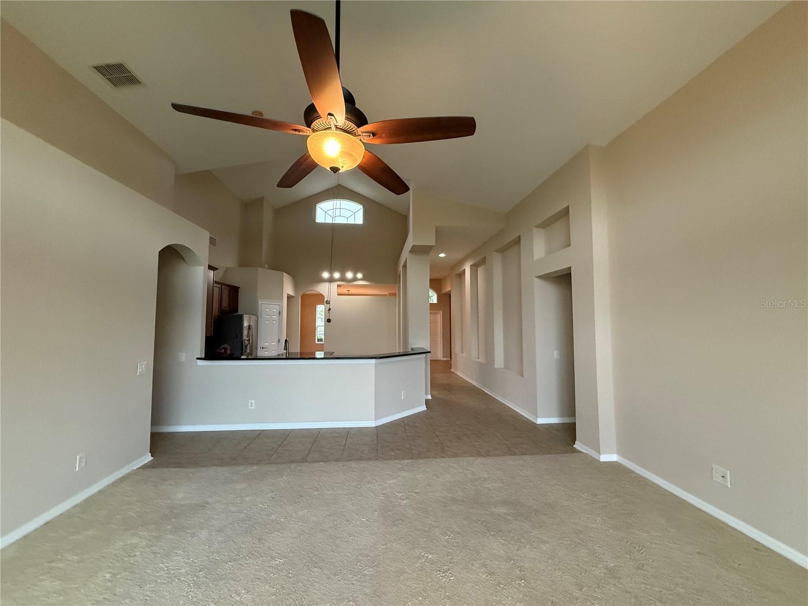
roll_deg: +0.5
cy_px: 303
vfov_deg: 85.7
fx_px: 327
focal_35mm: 14
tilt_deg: +4.2
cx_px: 404
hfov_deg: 102.1
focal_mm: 2.22
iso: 500
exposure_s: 1/120
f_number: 2.2
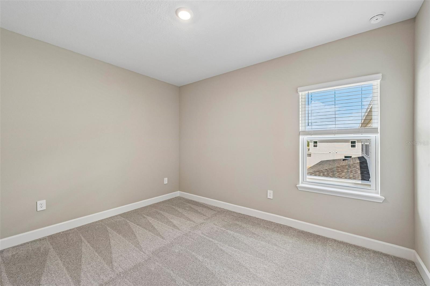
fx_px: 167
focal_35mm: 14
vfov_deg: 81.2
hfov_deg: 104.3
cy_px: 143
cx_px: 215
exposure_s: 1/50
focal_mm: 14
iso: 400
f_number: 8
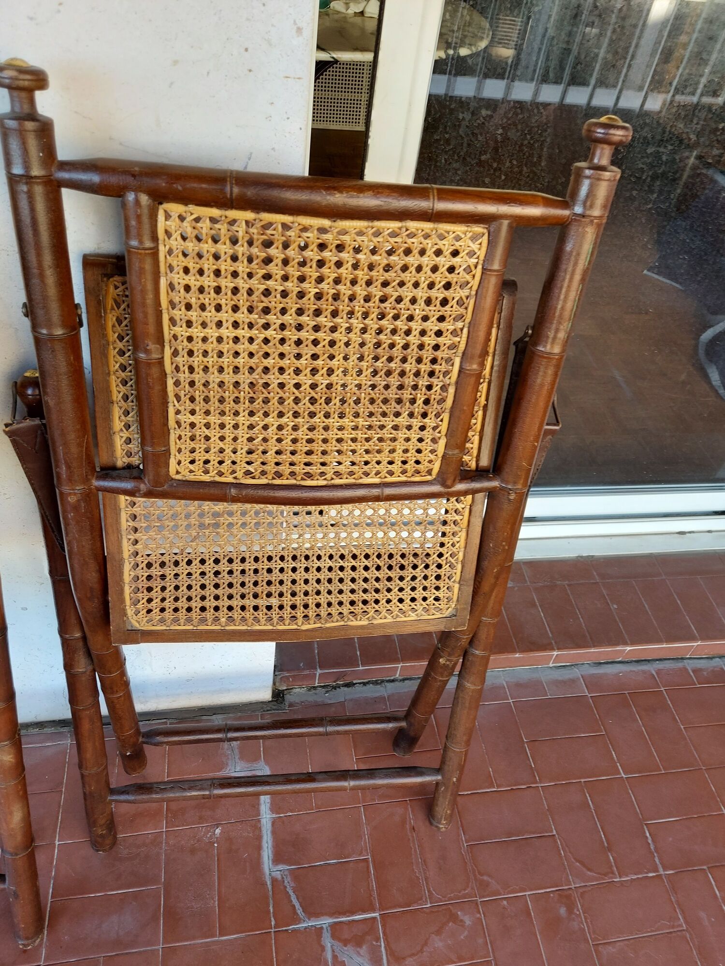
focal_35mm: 24
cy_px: 483
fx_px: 670
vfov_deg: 71.6
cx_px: 362
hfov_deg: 56.8
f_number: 1.8
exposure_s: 1/50
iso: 32
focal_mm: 5.23
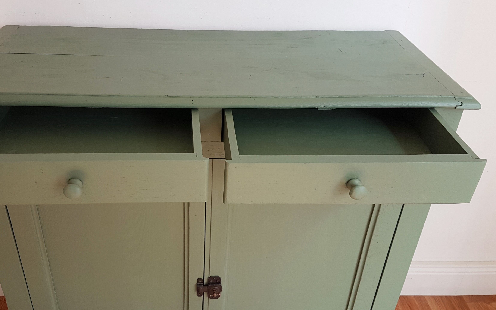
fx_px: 433
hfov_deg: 59.5
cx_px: 216
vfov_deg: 39.4
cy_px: 156
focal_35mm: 32
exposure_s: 1/50
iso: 64
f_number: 1.7
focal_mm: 4.2
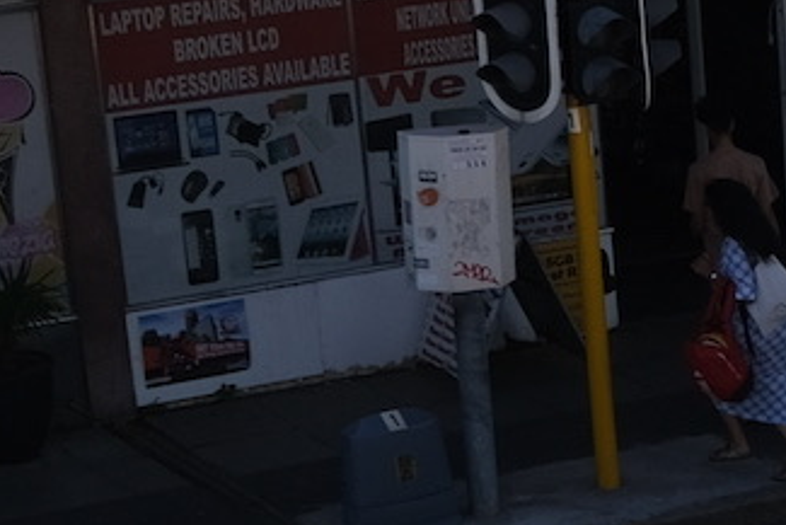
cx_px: 1889
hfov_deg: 9.3
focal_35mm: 197
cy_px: 715
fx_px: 4303
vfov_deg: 6.9
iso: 250
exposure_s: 1/640
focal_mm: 21.4
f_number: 4
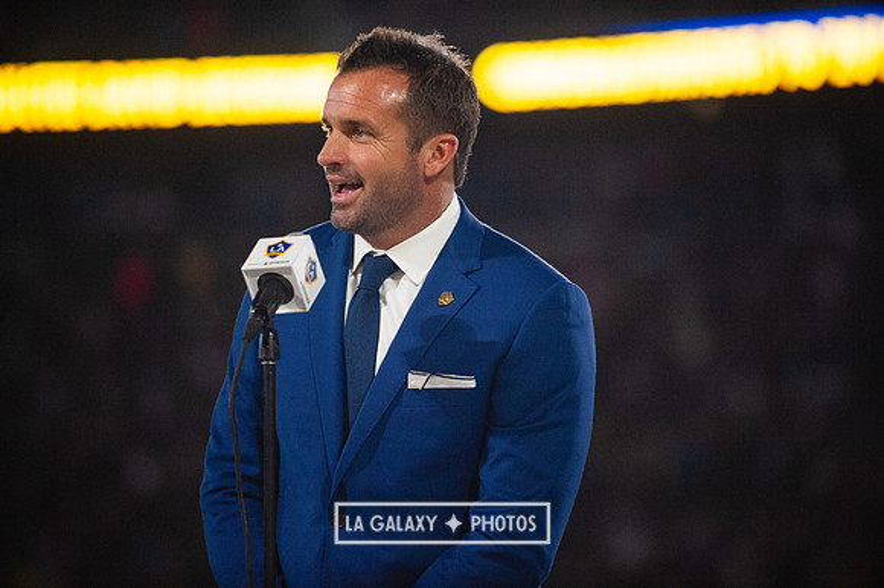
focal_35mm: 200
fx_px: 4908
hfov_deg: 10.3
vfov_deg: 6.9
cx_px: 442
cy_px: 294
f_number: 2.8
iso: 3200
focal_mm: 200
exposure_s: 1/2000
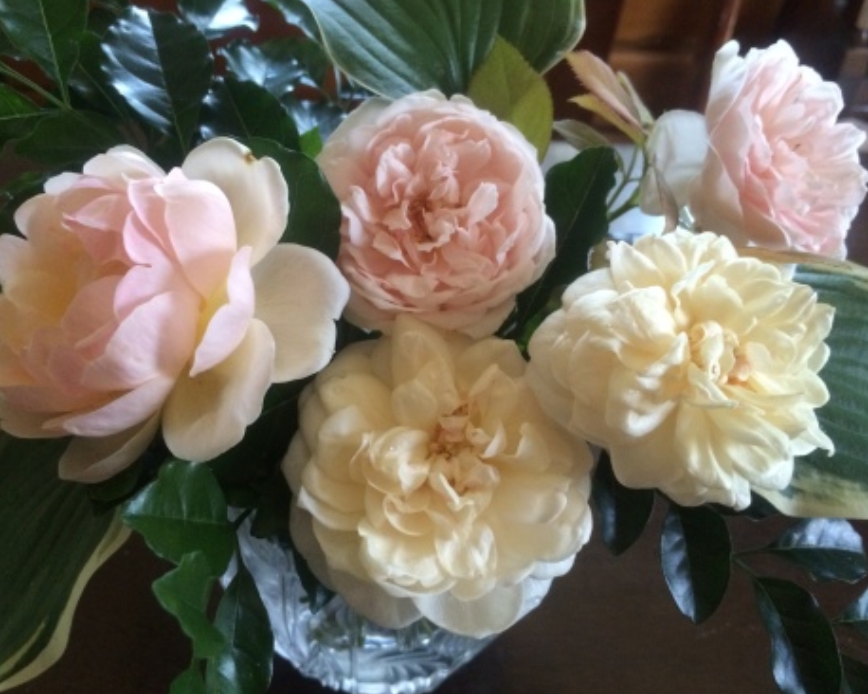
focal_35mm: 32
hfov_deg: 55.7
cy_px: 346
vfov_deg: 45.8
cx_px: 413
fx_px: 822
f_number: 2.2
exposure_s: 1/24
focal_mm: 4.12
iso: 320
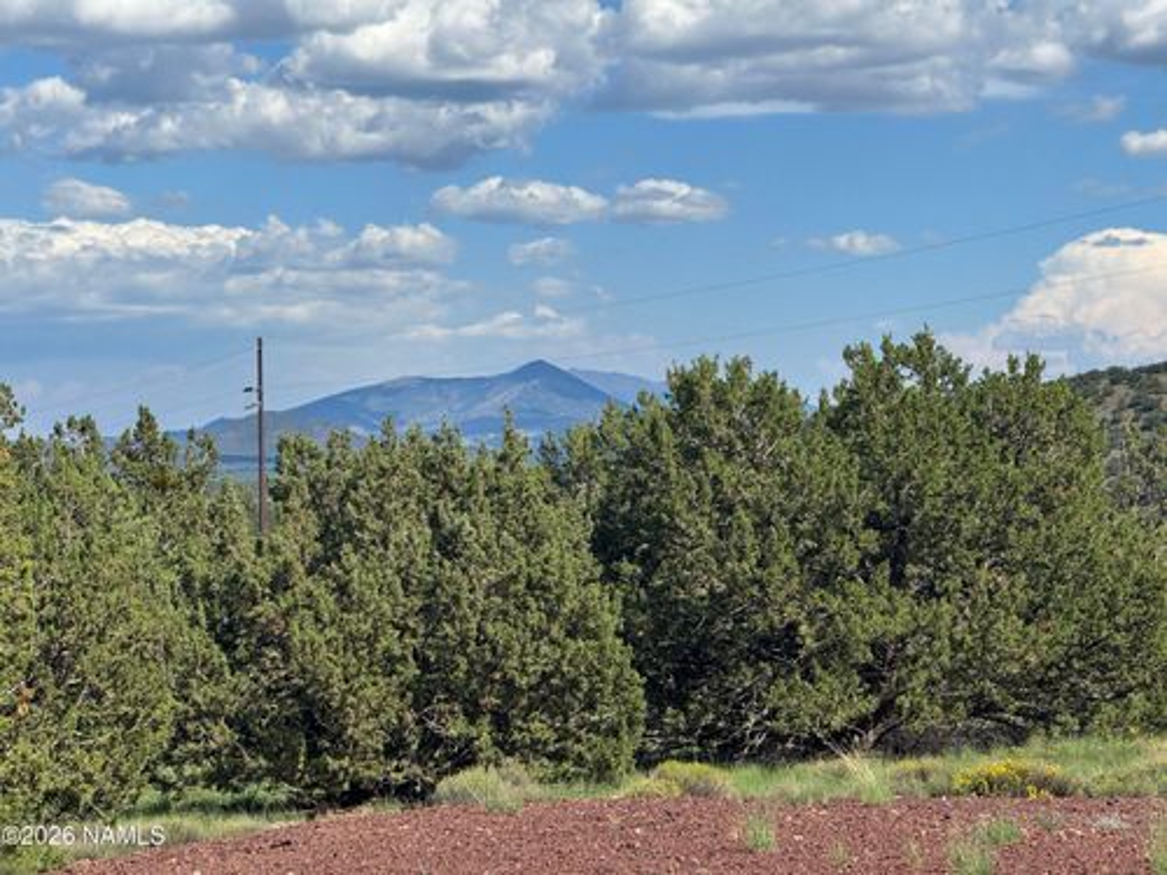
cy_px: 438
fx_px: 4046
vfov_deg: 12.3
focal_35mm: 120
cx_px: 584
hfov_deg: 16.4
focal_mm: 15.66
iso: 50
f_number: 2.8
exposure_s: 1/2358
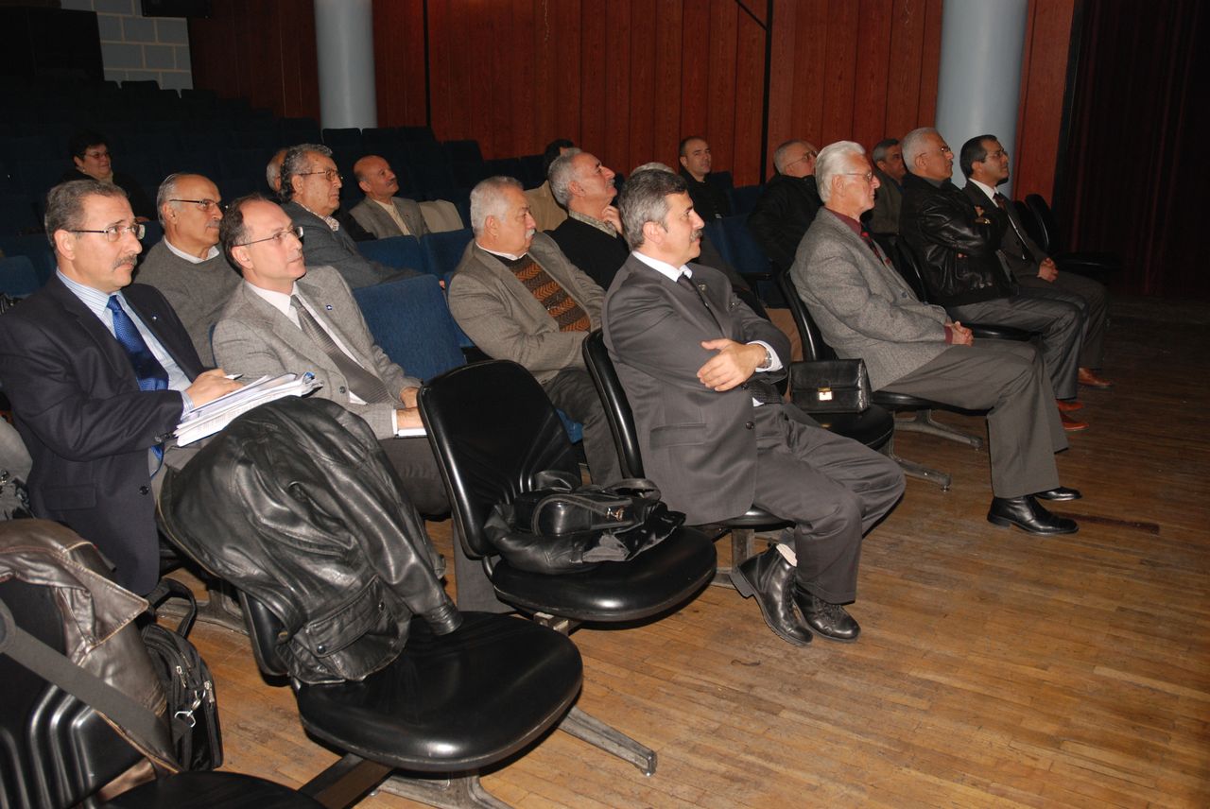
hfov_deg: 57.2
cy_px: 404
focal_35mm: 33
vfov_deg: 40.0
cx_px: 605
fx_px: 1110
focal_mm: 22
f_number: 3.8
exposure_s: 1/60
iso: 320
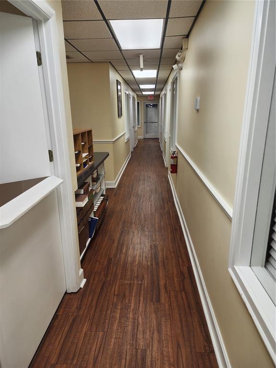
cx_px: 138
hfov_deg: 58.9
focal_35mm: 23
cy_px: 184
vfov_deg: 73.9
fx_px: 245
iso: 80
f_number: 1.8
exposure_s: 1/120
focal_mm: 6.4
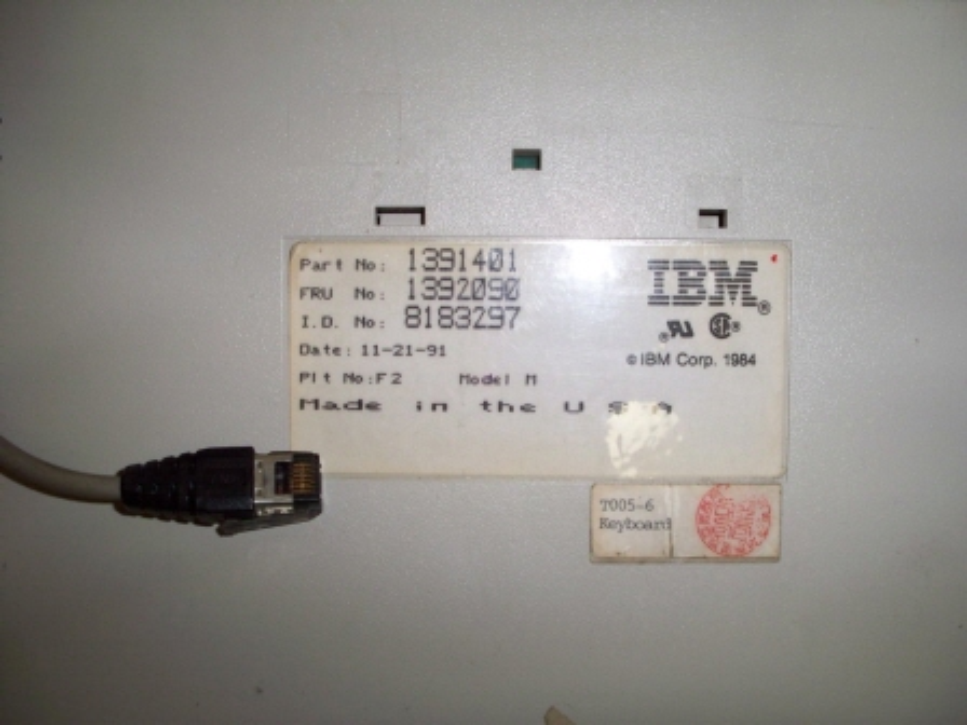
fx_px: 1034
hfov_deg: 50.1
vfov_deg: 38.7
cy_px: 362
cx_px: 484
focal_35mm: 37
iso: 200
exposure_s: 1/30
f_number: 3.4
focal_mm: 7.9
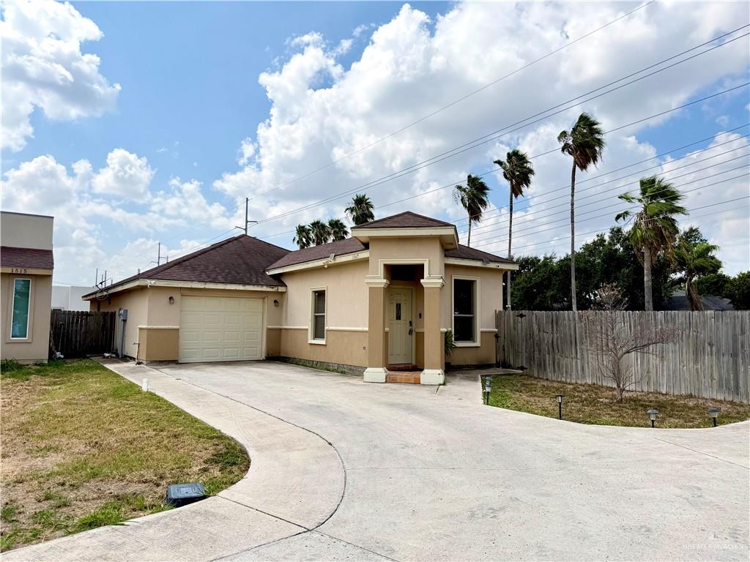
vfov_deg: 56.8
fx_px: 520
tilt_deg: +4.9
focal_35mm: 24
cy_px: 281
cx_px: 375
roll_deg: -0.6
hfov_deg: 71.6
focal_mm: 6.76
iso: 80
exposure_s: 1/4167
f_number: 1.78
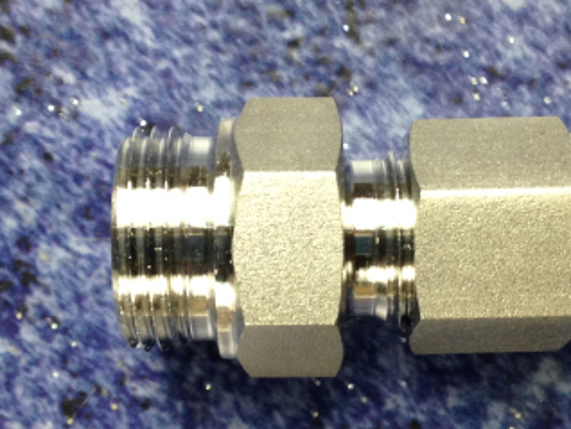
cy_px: 206
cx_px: 343
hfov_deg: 23.5
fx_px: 1370
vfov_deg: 17.8
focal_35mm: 83
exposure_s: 1/20
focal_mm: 4.12
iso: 125
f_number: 2.4
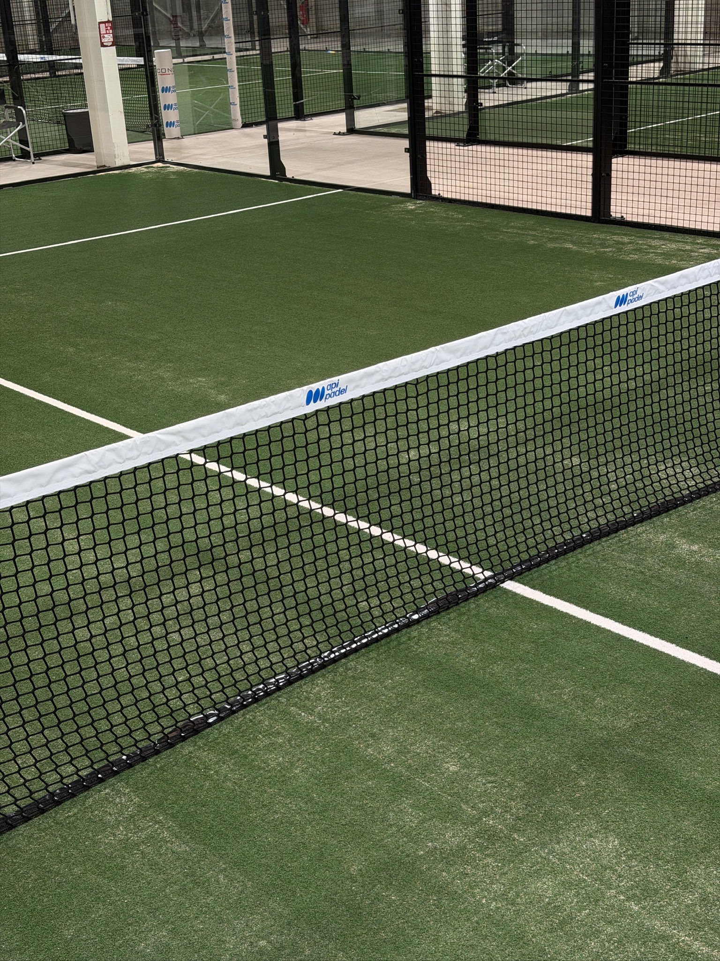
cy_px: 480
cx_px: 360
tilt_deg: -21.3
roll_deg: +3.3
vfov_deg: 39.7
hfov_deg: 30.3
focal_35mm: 48
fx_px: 1331
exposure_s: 1/121
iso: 80
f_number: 1.78
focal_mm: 6.76
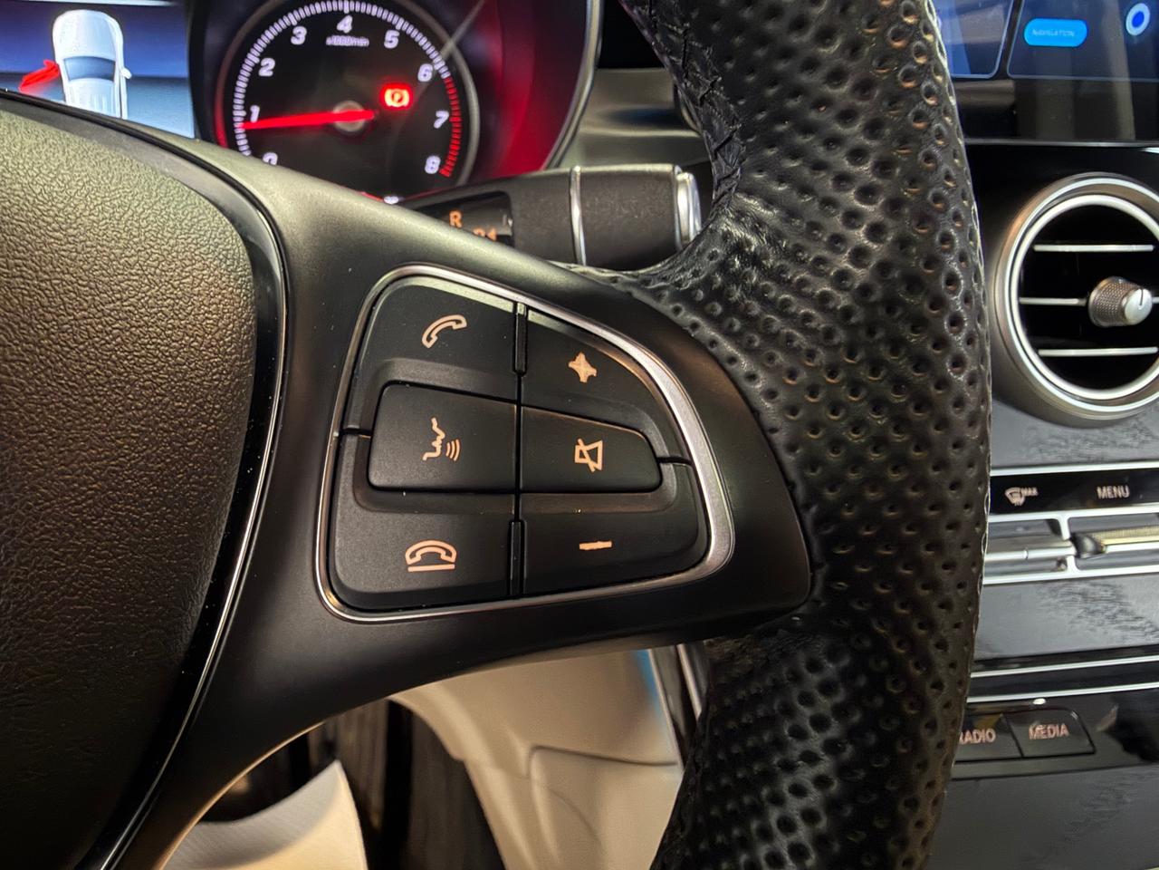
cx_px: 580
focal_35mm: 24
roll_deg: -3.4
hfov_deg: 71.6
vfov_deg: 56.8
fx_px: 804
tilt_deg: -27.5
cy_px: 435
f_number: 2.2
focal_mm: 2.22
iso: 500
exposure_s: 1/12
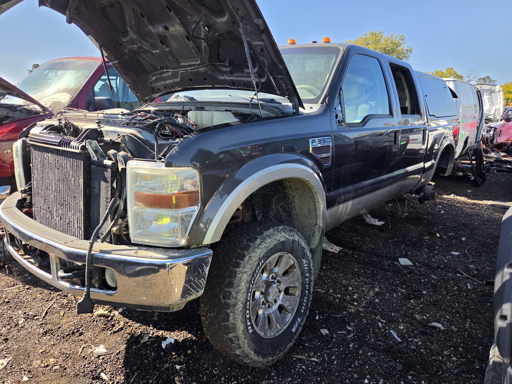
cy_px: 192
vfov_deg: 58.9
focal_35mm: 23
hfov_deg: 73.9
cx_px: 256
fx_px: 340
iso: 80
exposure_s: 1/2308
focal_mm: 5.4
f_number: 1.8
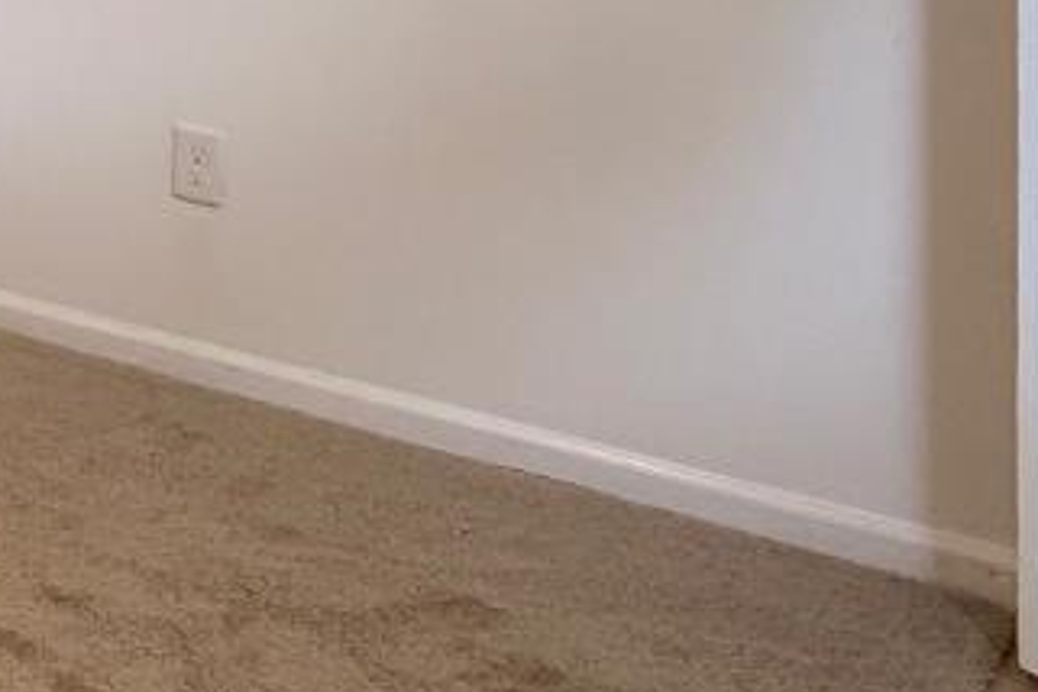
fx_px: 1961
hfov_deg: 21.2
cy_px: -315
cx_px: -776
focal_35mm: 68
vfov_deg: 18.1
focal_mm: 2.22
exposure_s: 1/121
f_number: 2.2
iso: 320
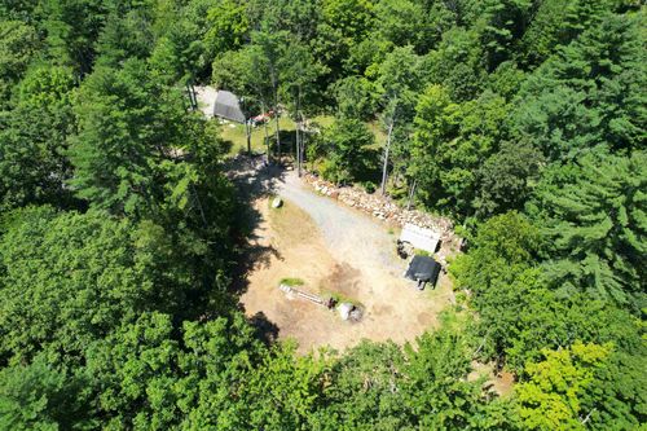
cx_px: 324
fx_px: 395
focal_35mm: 22
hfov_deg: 78.6
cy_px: 216
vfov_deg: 57.2
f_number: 2.8
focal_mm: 8.38
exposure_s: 1/1000
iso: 100
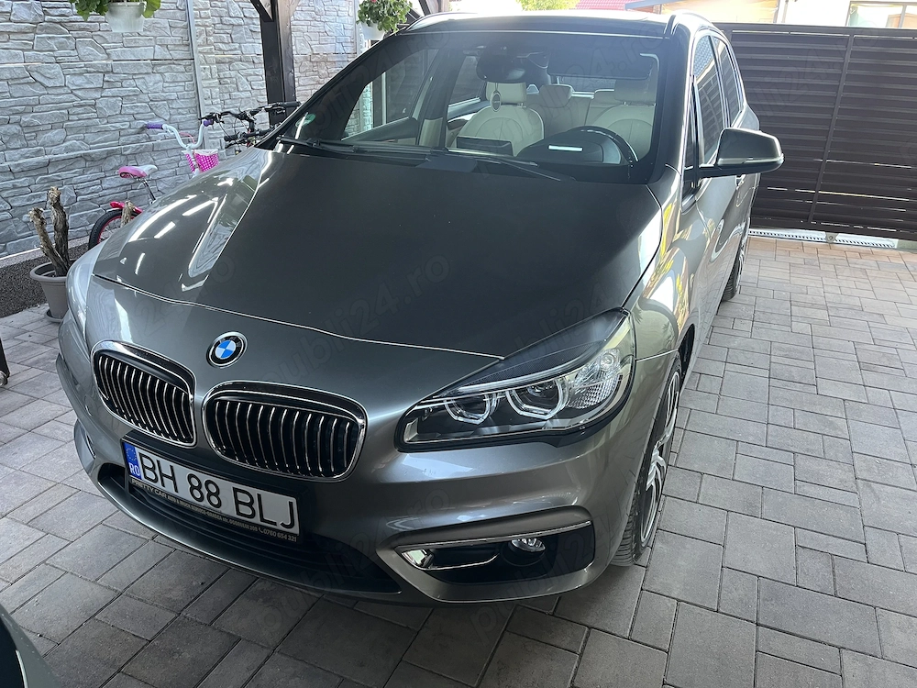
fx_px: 689
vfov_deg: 53.1
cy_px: 344
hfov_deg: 67.3
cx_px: 458
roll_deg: -1.9
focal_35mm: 26
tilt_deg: -24.4
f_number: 1.6
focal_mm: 5.1
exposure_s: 1/60
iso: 160
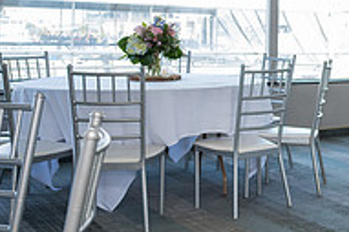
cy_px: 48
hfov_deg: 22.7
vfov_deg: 18.5
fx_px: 707
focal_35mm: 73
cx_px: 521
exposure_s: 1/200
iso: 160
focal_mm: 24
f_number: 3.2
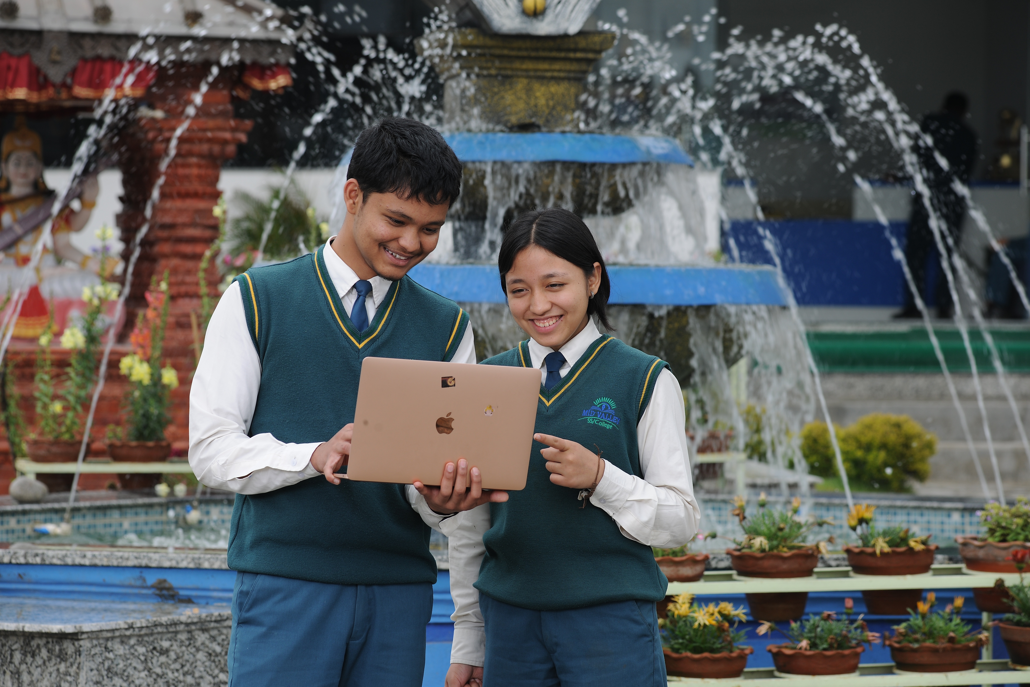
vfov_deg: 9.5
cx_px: 515
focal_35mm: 145
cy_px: 344
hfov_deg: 14.2
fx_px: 4148
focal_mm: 145
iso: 125
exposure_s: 1/125
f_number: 7.1
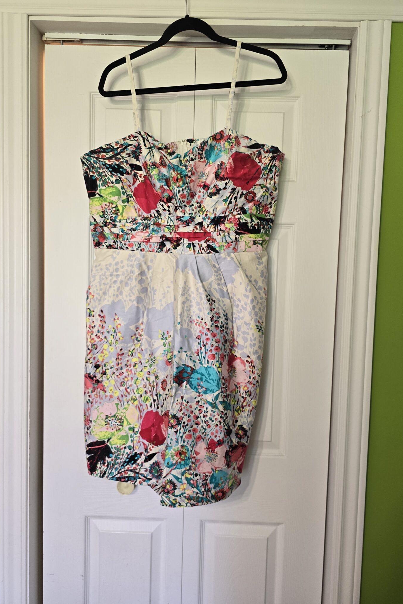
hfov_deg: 53.0
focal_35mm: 24
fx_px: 403
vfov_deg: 73.7
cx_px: 224
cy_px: 303
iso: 200
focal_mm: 6.3
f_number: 1.7
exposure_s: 1/120
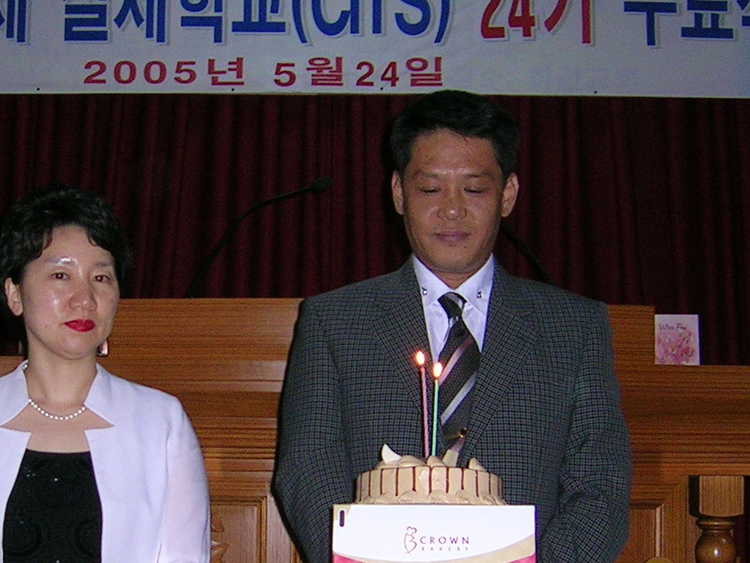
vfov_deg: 19.6
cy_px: 370
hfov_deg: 25.8
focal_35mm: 75
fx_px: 1625
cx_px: 232
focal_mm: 5.4
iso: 115
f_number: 2.8
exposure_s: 1/60.1
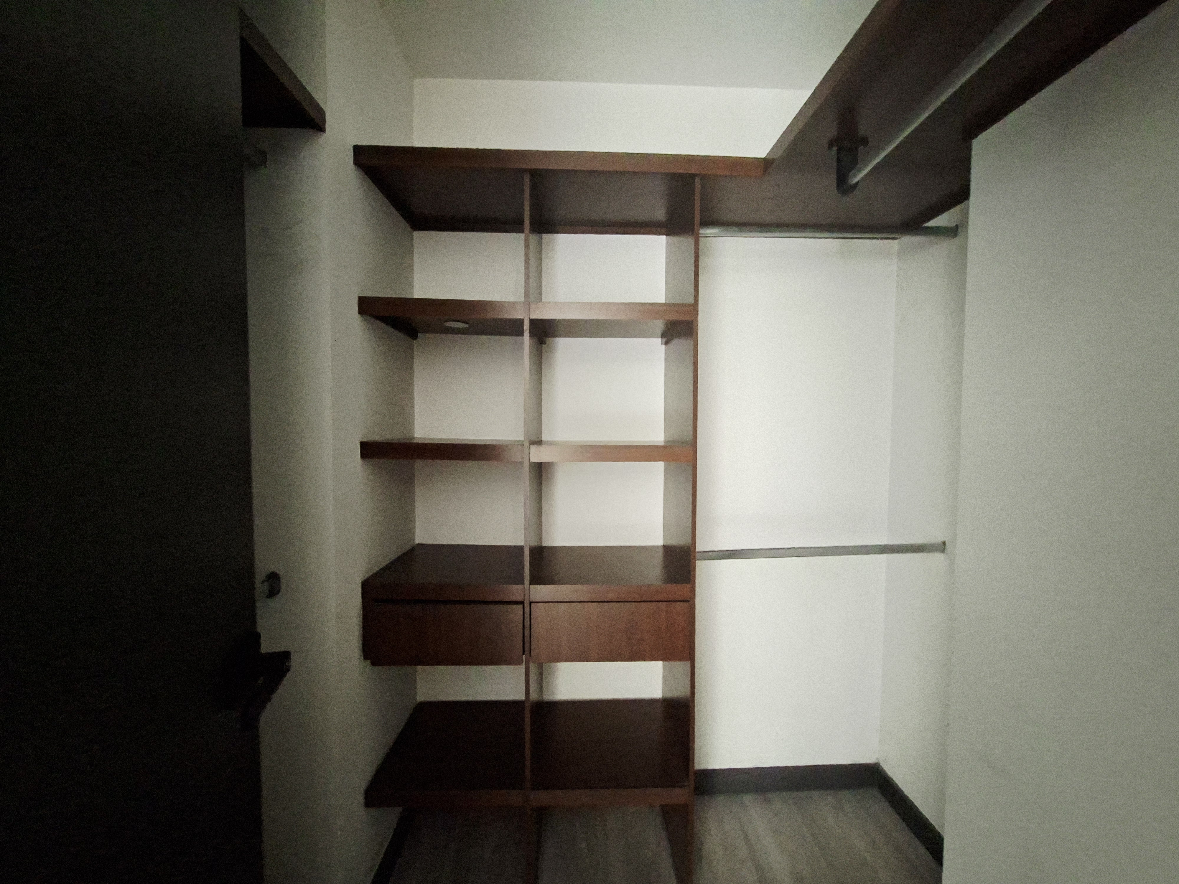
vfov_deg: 89.9
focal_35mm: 13
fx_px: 443
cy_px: 442
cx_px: 590
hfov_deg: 106.2
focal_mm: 1.74
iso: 800
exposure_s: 1/15
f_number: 2.2
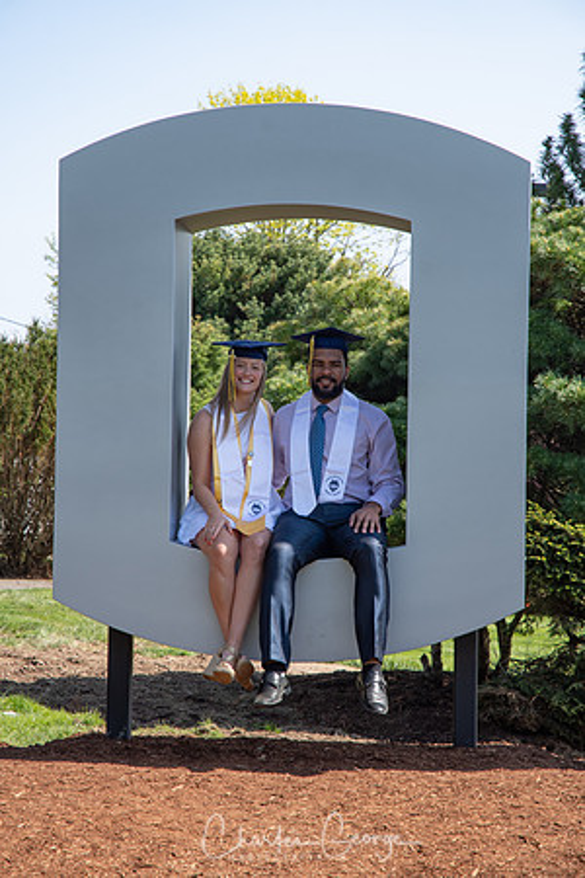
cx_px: 292
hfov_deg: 13.0
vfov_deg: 19.5
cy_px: 439
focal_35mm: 105
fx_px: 2559
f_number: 7.1
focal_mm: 70
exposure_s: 1/200
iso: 100
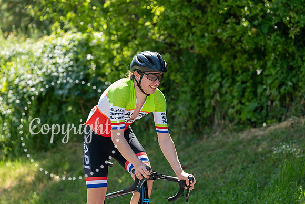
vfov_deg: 6.9
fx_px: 1695
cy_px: 102
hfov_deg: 10.3
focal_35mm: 200
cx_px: 152
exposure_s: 1/1000
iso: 800
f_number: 4.5
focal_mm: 200
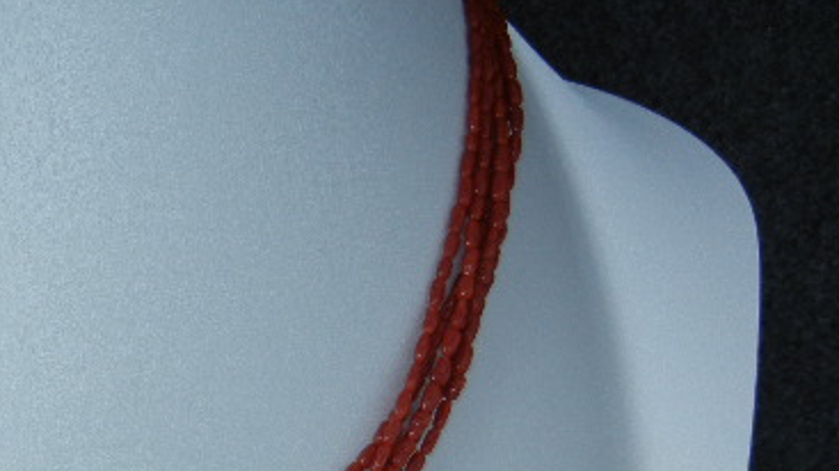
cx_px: 123
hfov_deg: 35.0
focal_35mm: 57
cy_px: 446
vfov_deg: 20.5
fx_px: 1267
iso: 160
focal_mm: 5.4
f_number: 3.5
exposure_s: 1/49.2
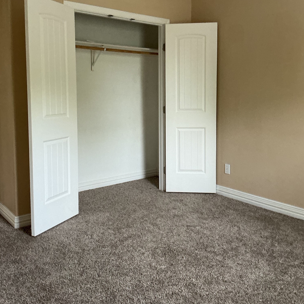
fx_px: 348
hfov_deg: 47.2
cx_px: 154
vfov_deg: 46.9
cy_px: 121
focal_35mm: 35
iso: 125
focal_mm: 3
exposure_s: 1/60
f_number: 1.8
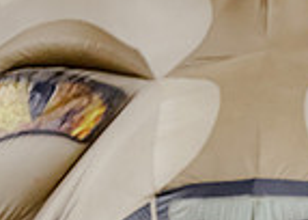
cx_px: 519
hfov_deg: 2.5
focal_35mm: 806
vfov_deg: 1.8
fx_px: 7047
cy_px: 494
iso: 2500
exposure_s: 1/1250
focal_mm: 155
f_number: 2.8
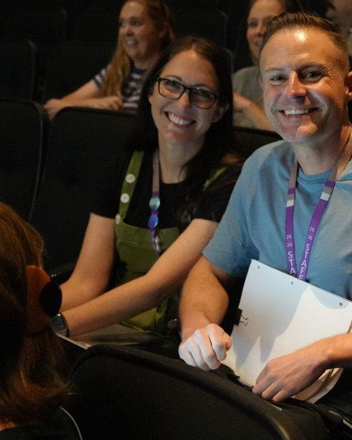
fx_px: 1003
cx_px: 313
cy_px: 220
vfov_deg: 24.8
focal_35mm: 77
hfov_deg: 19.6
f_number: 4
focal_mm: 36
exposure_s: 1/160
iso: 10000
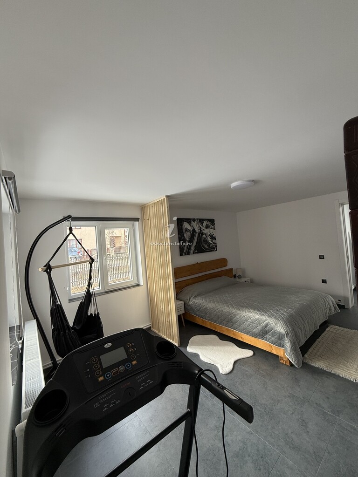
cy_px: 238
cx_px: 179
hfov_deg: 85.7
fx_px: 193
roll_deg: +4.5
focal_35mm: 14
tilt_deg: +3.4
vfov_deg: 102.1
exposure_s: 1/99
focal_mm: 2.22
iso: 100
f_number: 2.2
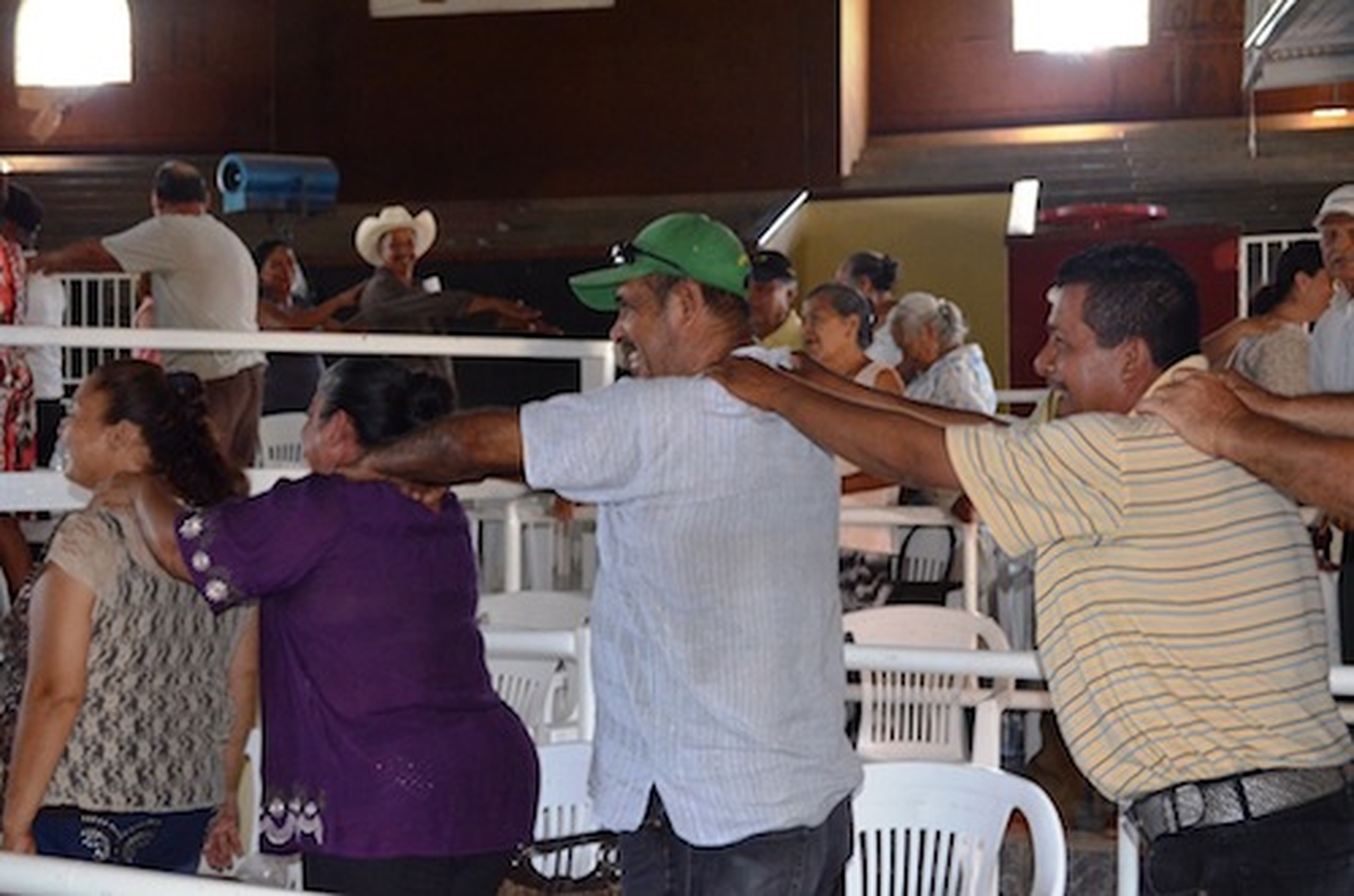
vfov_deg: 25.6
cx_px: 677
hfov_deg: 37.9
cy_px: 448
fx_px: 1970
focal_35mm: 52
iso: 1600
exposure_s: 1/60
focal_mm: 35
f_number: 5
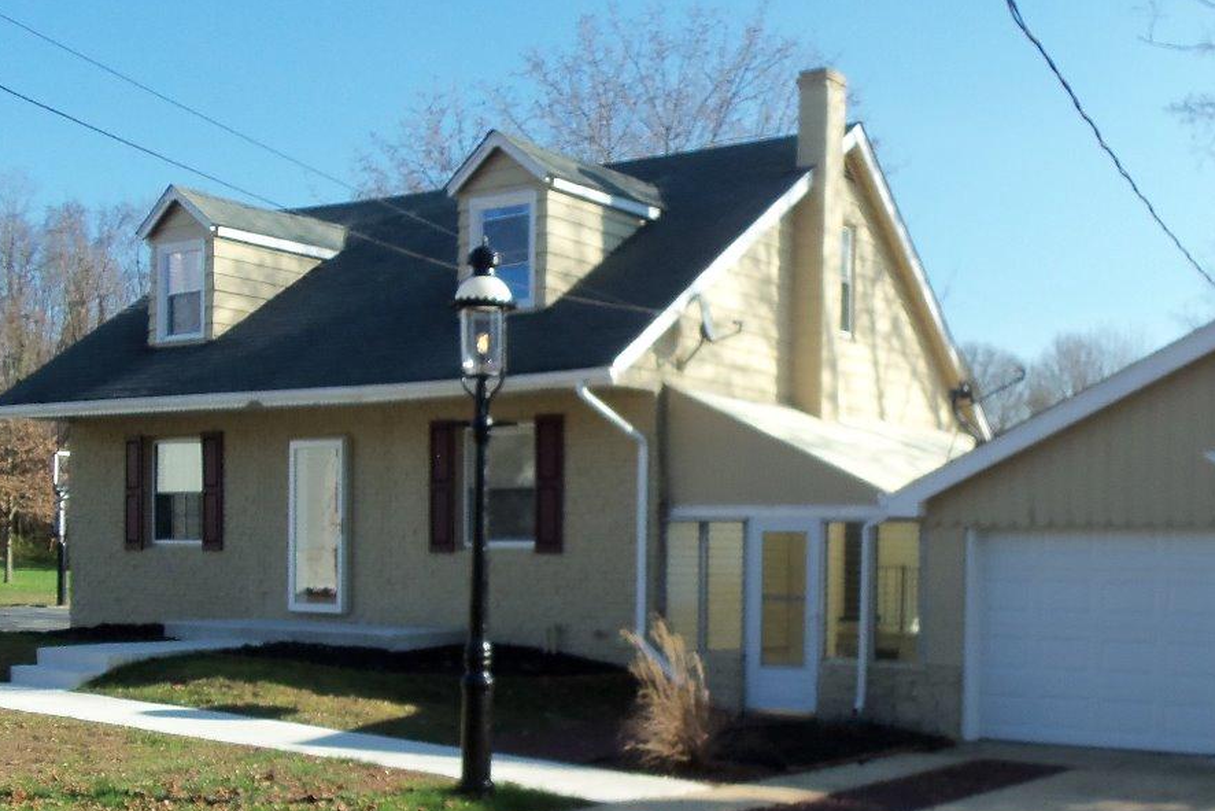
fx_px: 1654
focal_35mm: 49
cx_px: 736
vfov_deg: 27.0
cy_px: 648
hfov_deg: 40.1
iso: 80
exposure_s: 1/500
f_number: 3.4
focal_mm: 5.2
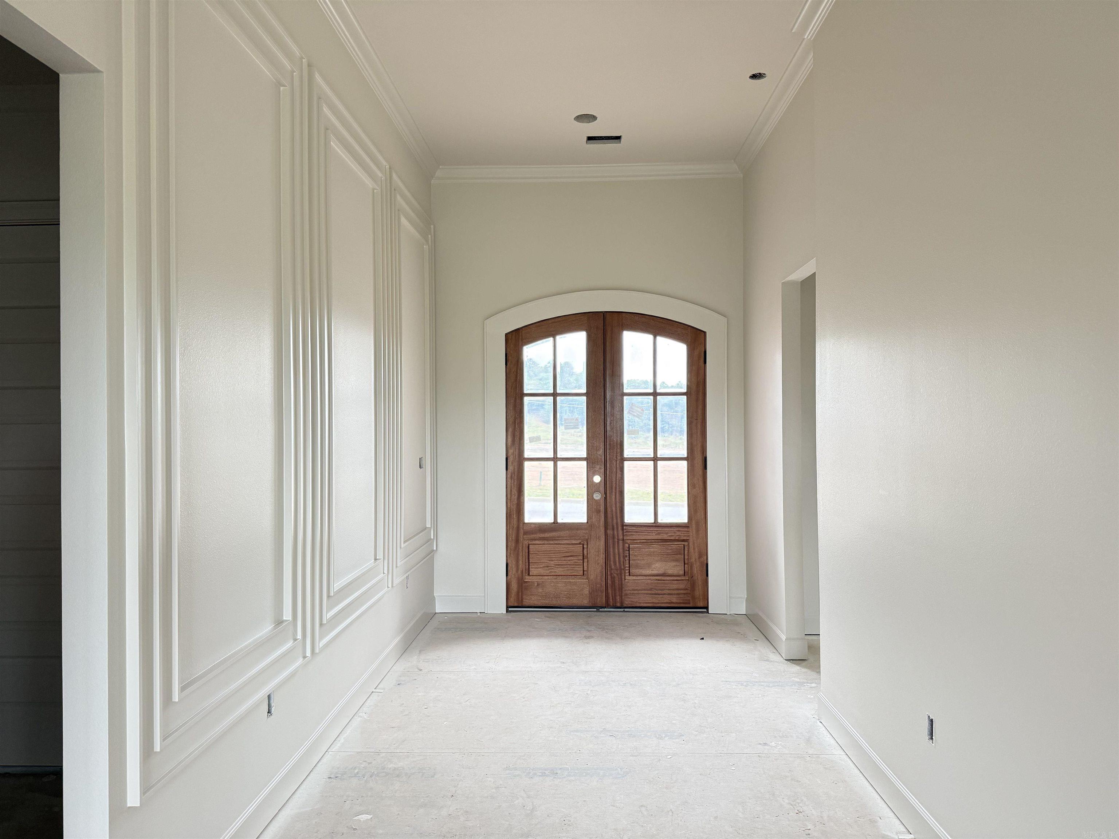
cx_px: 560
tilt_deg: +0.3
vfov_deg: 56.8
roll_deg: -0.1
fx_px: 776
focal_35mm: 24
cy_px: 420
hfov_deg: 71.6
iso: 250
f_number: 1.78
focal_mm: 6.76
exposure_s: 1/60
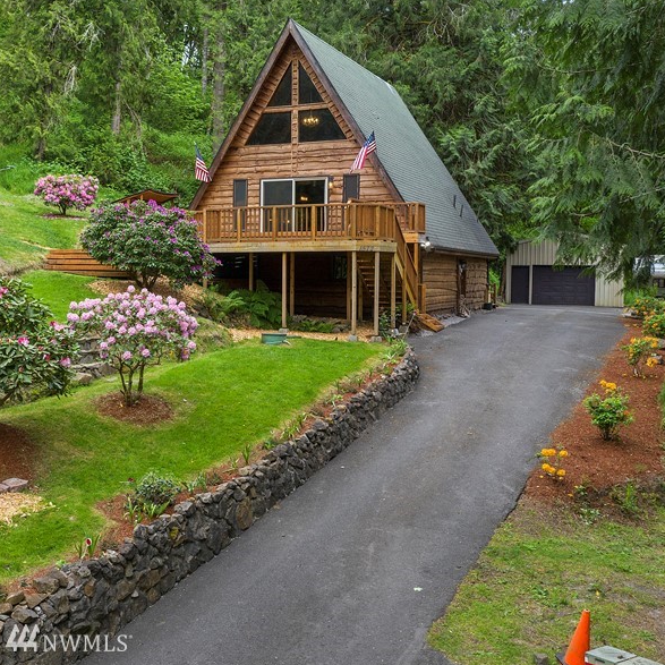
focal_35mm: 44
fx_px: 956
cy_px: 271
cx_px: 69
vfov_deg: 38.2
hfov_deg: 36.1
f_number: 4.5
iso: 100
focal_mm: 10.26
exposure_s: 1/100
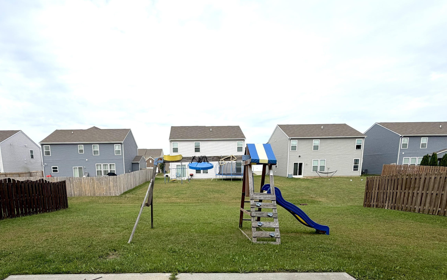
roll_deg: +0.8
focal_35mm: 20
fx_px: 244
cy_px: 208
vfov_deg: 56.9
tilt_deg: -9.0
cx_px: 192
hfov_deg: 84.5
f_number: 2.2
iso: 20
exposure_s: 1/955
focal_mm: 2.22
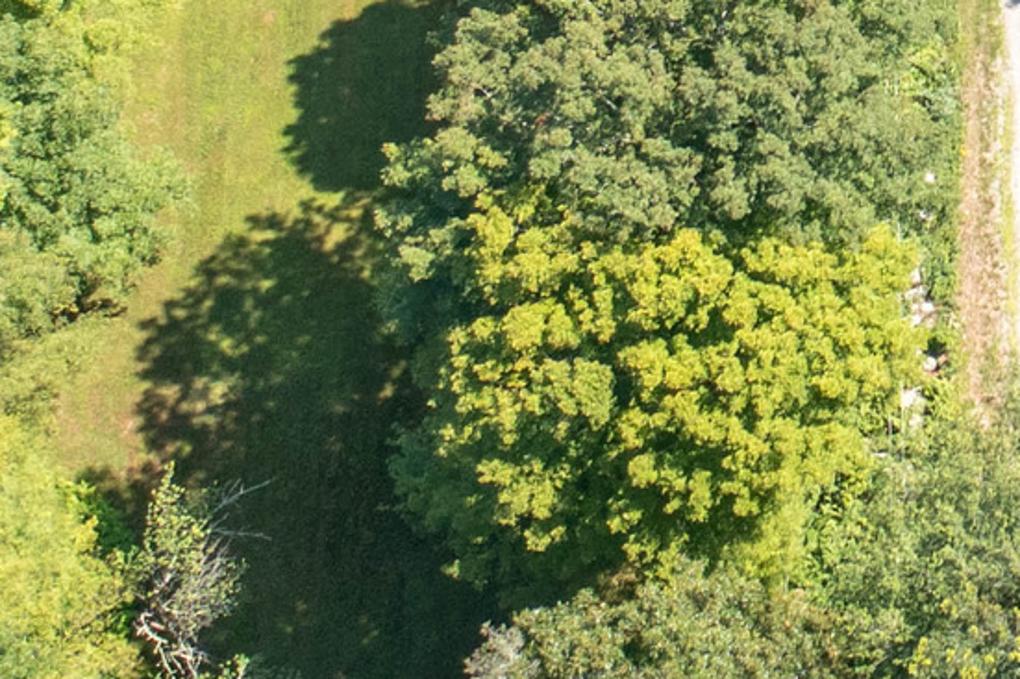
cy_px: -934
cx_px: 1823
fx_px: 4418
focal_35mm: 156
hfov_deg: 12.1
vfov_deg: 8.1
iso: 100
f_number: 2.8
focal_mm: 10.26
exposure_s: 1/80
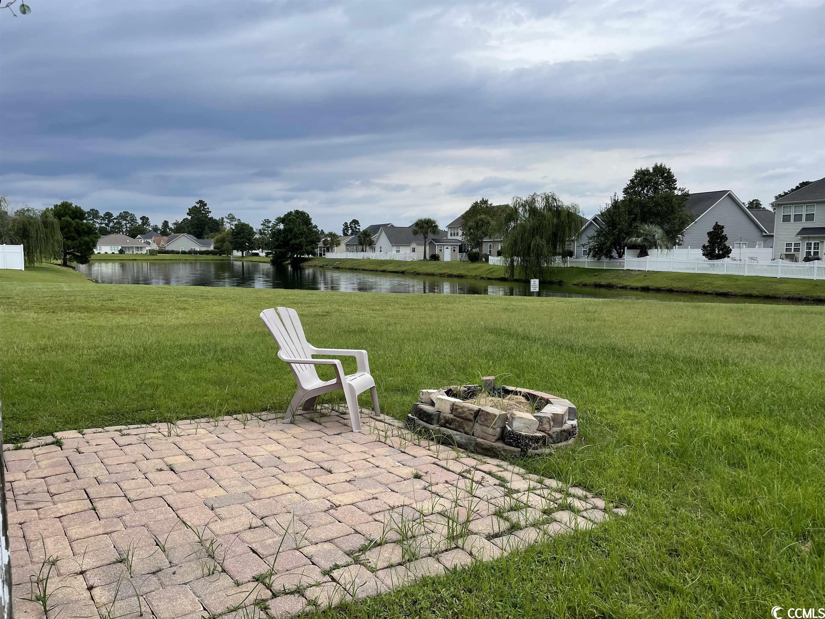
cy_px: 310
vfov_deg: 53.1
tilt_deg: -4.6
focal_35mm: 26
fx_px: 620
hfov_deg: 67.3
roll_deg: -0.2
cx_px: 412
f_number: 1.6
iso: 32
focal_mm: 4.2
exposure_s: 1/1825
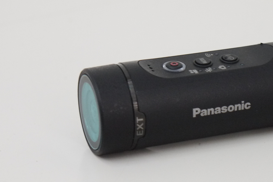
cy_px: 119
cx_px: 198
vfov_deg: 10.0
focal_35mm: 137
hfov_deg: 14.9
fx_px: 1039
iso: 800
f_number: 5.6
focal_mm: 40
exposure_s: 1/50
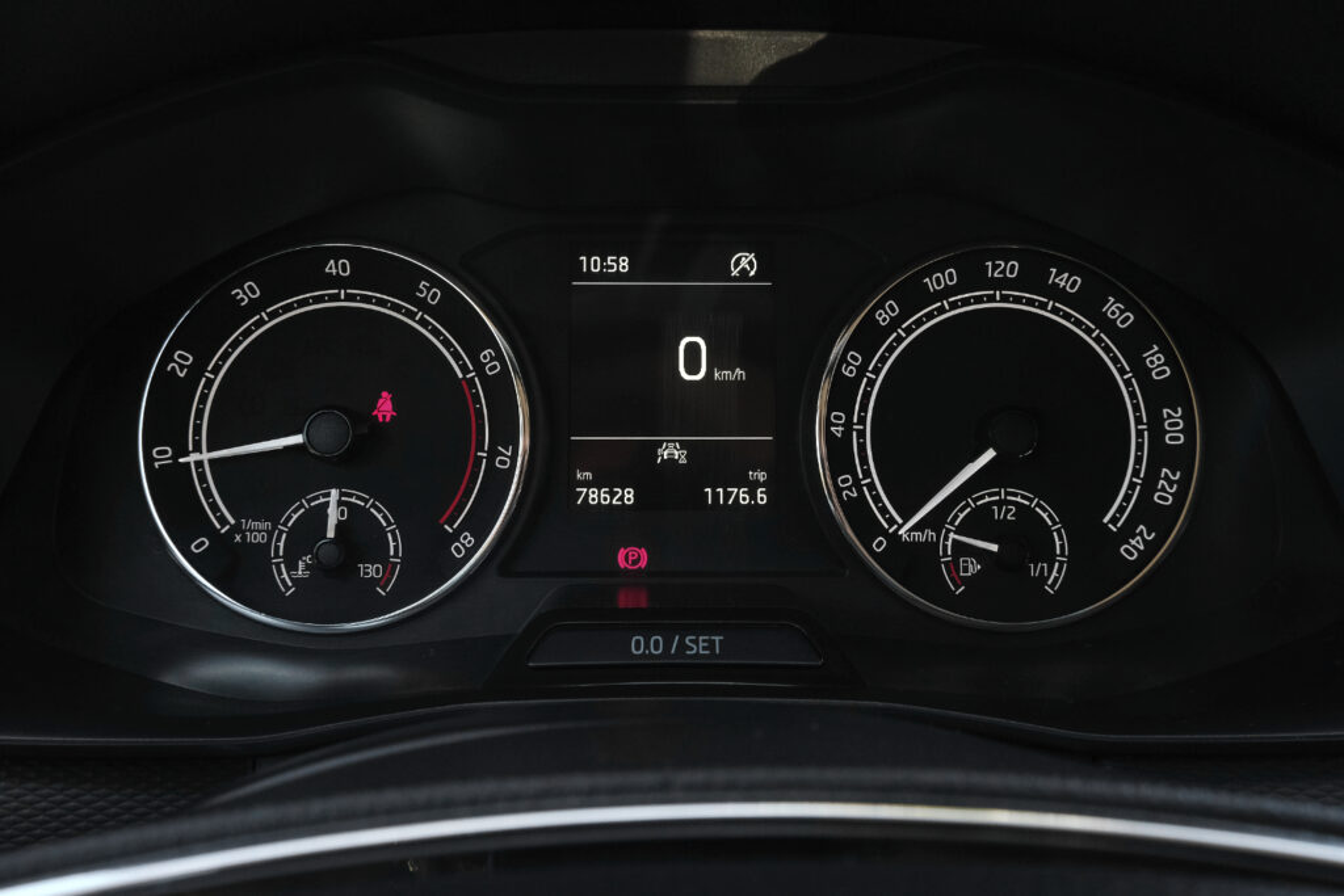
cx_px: 672
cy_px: 448
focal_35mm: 30
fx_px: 1120
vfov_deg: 43.6
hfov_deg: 61.9
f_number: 9
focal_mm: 19.7
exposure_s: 1/160
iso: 2000
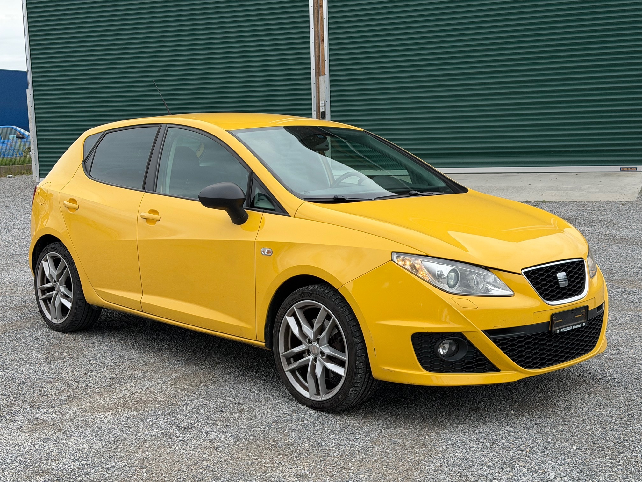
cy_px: 241
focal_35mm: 48
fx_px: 890
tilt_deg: -7.5
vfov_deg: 30.3
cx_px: 321
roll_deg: +2.8
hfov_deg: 39.7
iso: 64
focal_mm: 6.76
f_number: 1.78
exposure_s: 1/1838
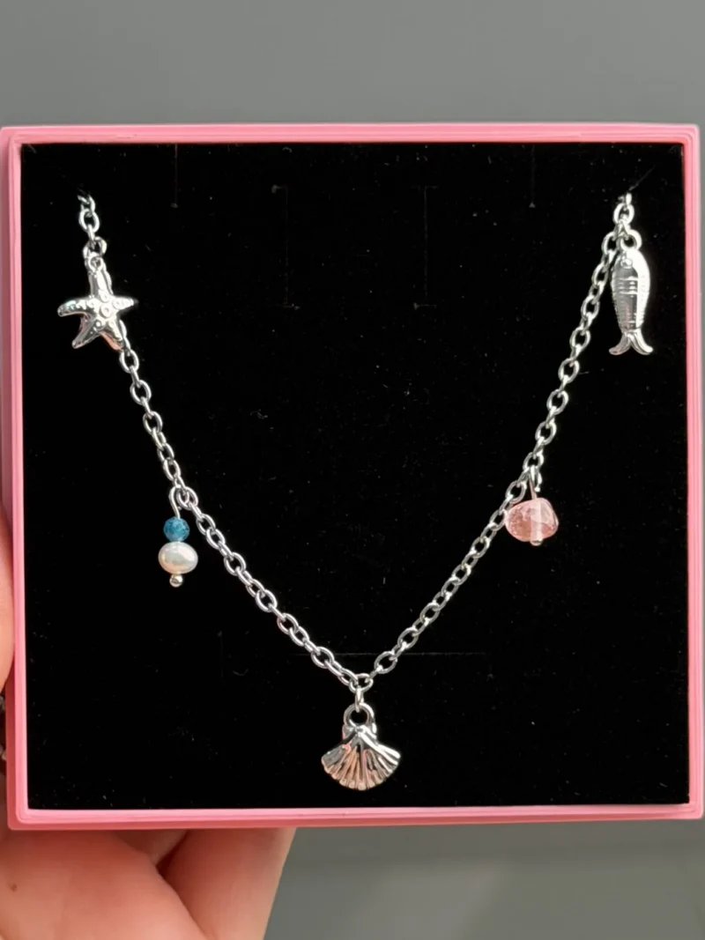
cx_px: 352
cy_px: 470
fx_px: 1304
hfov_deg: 30.3
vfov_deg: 39.7
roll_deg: +0.5
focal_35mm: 48
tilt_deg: -17.4
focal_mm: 6.76
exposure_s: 1/207
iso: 50
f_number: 1.78
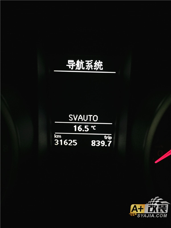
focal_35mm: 29
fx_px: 191
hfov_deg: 48.2
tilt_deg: -37.7
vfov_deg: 61.7
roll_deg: -0.6
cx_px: 86
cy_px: 114
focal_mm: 4.15
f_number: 2.2
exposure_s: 1/33
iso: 320
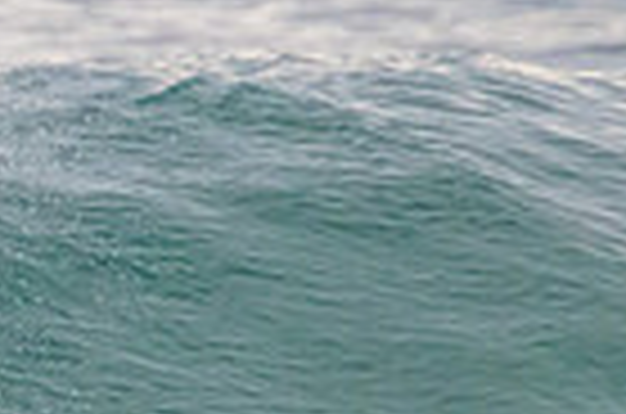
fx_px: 59941
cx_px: -627
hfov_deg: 0.6
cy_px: 105
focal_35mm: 3455
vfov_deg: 0.4
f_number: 11
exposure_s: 1/2000
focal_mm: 800
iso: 9000
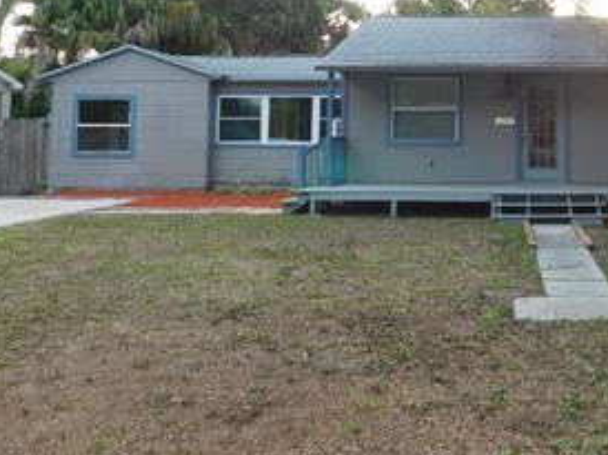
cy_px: 92
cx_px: 508
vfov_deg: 33.3
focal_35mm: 42
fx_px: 737
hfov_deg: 42.3
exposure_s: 1/125
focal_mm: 4
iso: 125
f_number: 3
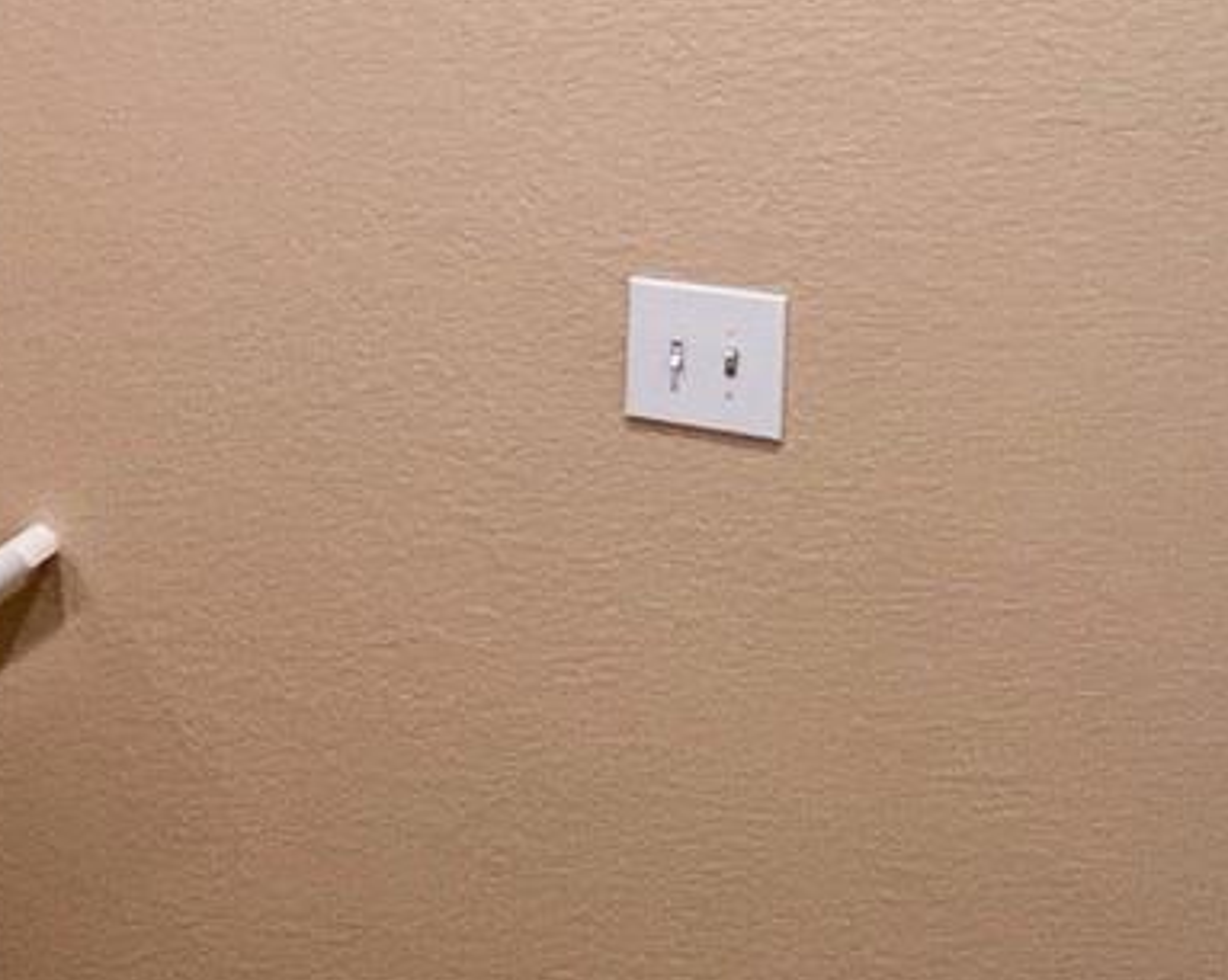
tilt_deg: -0.9
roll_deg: -1.7
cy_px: -99
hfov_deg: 30.6
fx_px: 1925
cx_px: -202
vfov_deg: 26.3
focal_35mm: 53
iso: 160
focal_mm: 1.57
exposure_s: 1/60
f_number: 1.8
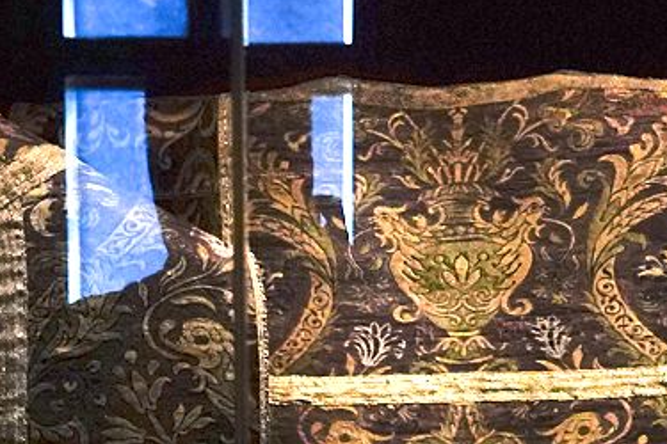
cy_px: 721
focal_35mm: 128
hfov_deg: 16.0
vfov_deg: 10.3
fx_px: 2371
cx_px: 397
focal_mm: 24
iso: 3200
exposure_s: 1/80
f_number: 2.8
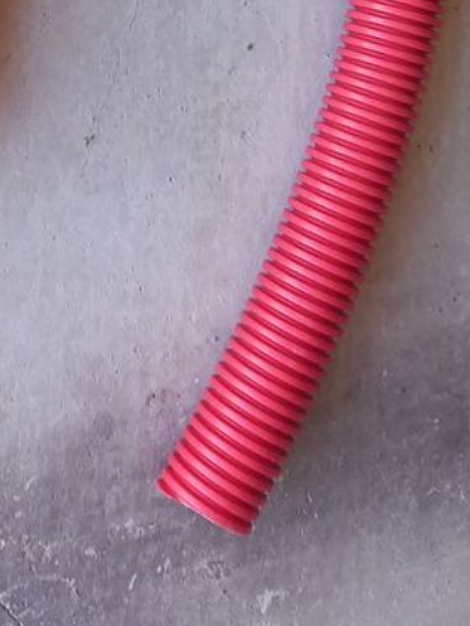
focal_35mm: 67
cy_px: -171
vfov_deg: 25.3
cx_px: 160
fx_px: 1212
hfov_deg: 21.9
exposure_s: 1/50
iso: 80
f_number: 1.8
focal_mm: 4.65
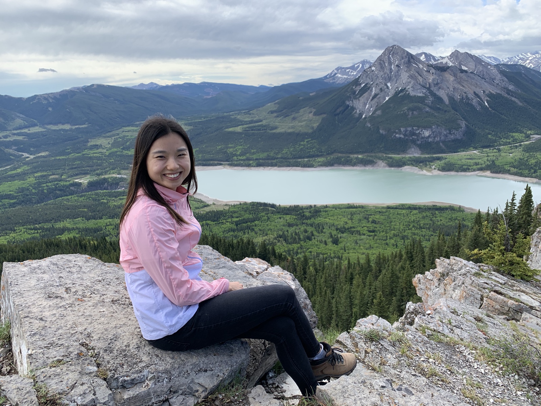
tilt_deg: -15.7
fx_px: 406
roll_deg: +2.7
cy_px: 203
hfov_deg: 67.3
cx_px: 270
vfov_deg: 53.1
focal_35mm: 26
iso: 25
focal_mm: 4.25
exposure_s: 1/945
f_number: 1.8
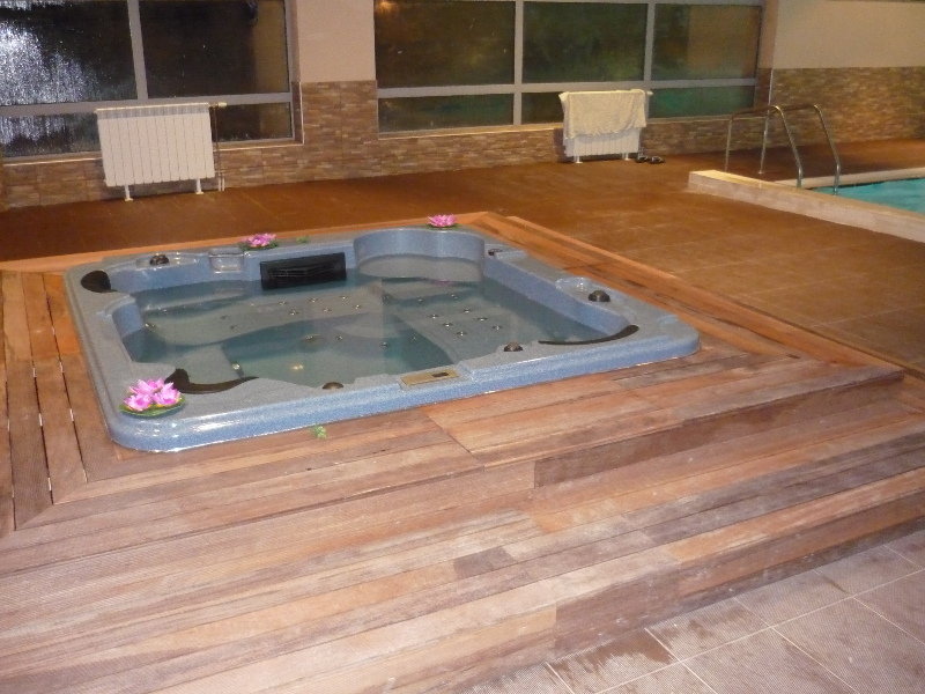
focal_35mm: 33
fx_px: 882
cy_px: 347
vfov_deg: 42.9
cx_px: 462
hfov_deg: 55.4
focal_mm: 5.5
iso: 800
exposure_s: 1/8
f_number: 2.8
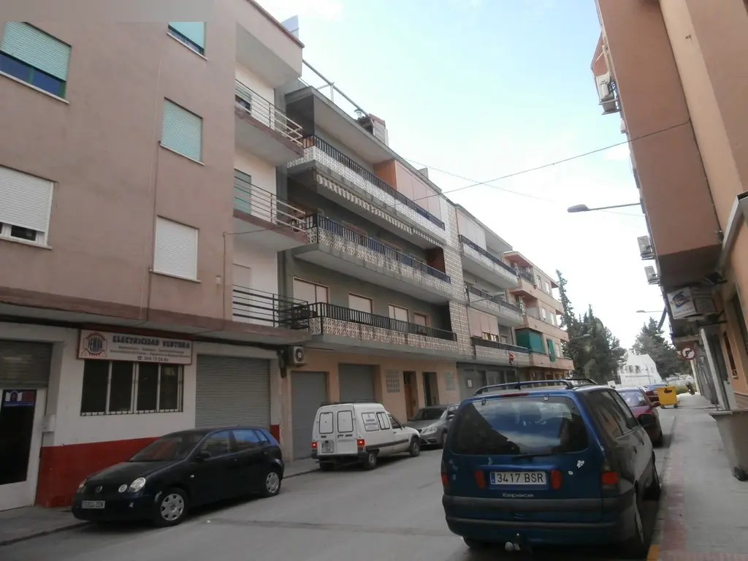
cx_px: 374
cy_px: 280
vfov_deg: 56.8
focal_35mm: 24
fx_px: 519
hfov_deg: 71.6
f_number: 3
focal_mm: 4.2
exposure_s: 1/500
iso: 200
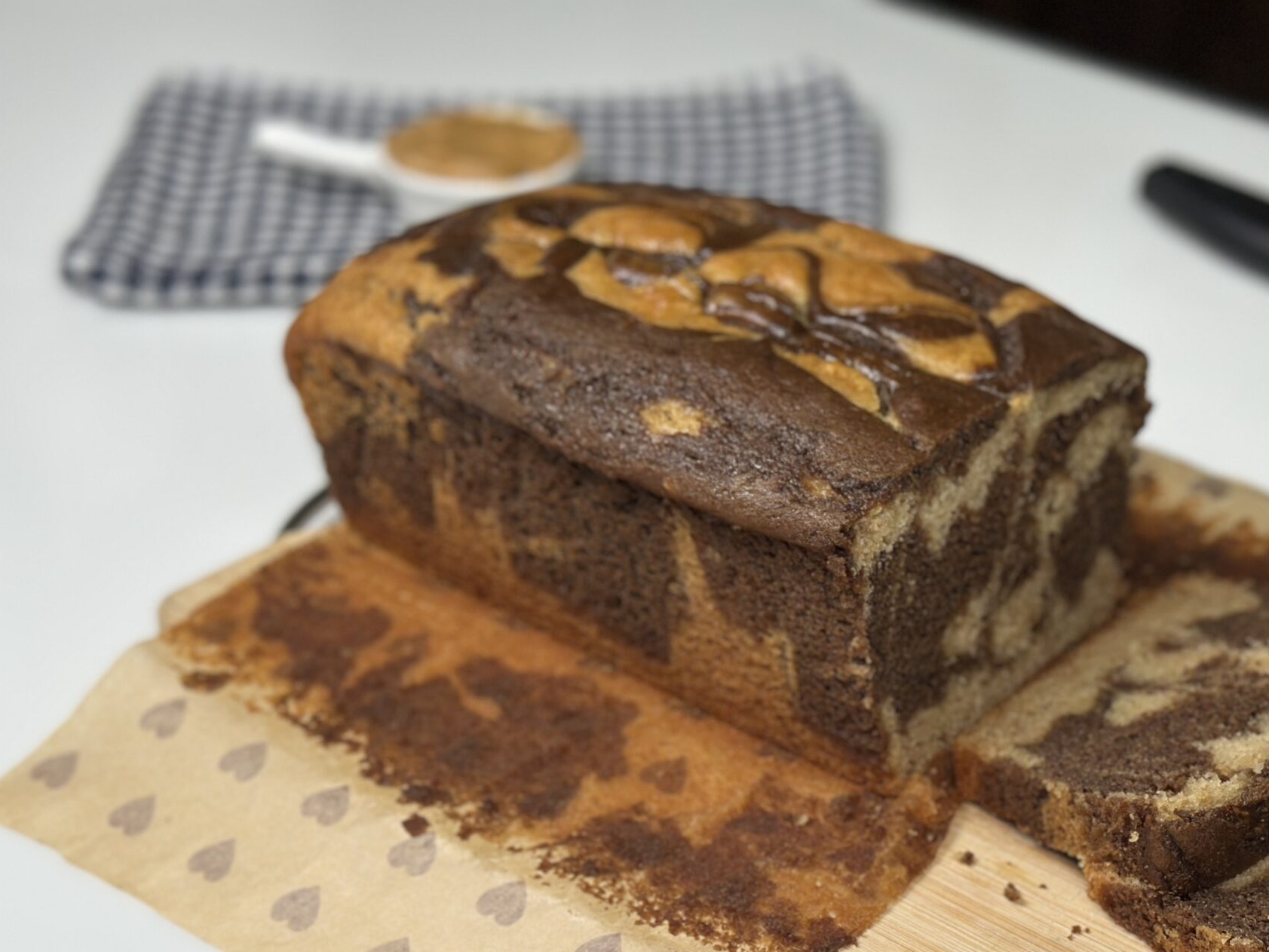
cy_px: 723
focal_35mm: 73
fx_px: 2676
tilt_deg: -34.5
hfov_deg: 26.5
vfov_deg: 20.0
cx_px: 853
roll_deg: -1.7
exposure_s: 1/499
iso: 80
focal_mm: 6.86
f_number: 1.78
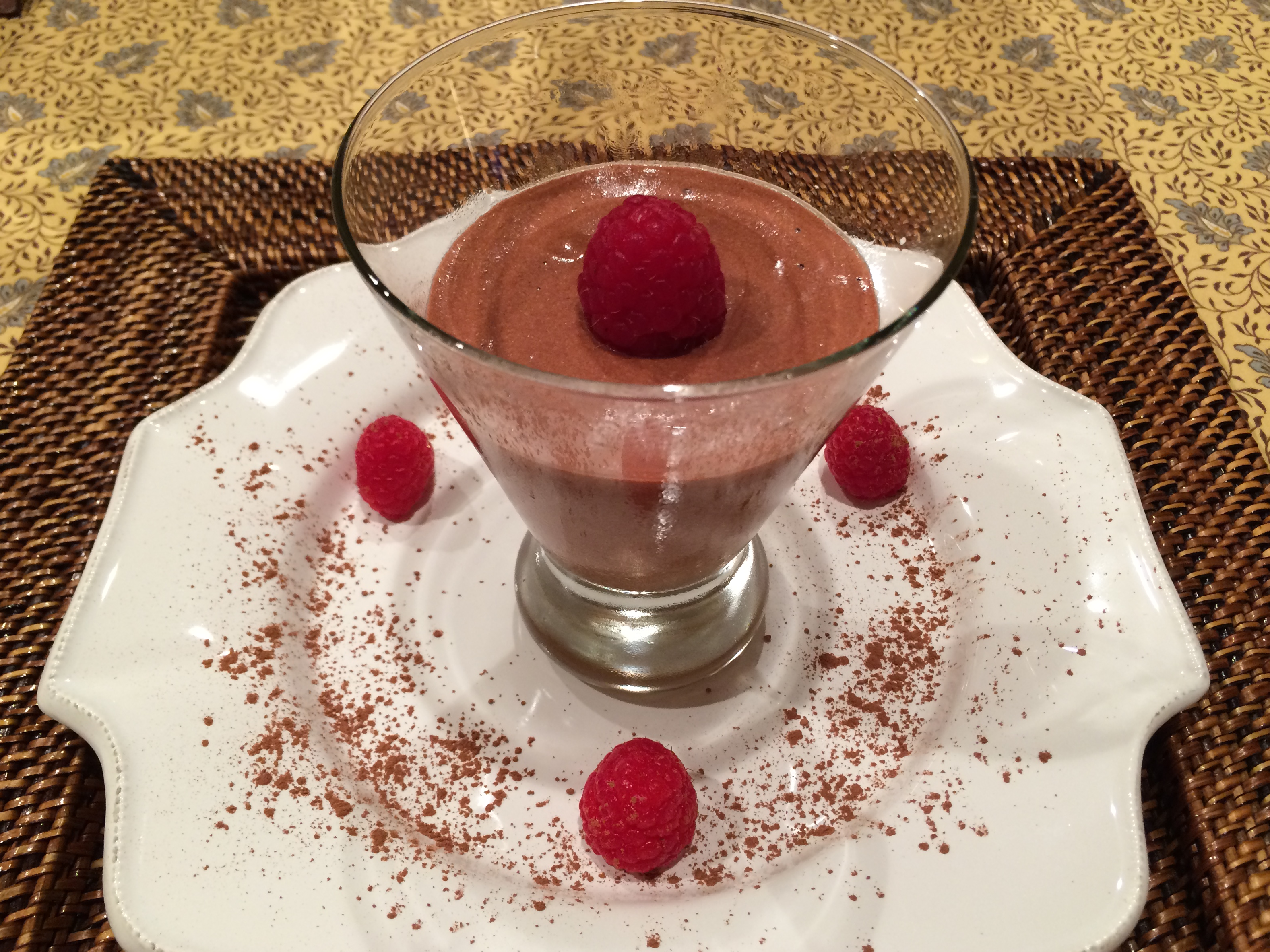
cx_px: 629
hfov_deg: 60.0
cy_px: 480
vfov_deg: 46.8
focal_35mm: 30
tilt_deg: -51.0
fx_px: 1101
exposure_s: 1/30
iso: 125
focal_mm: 4.15
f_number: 2.2
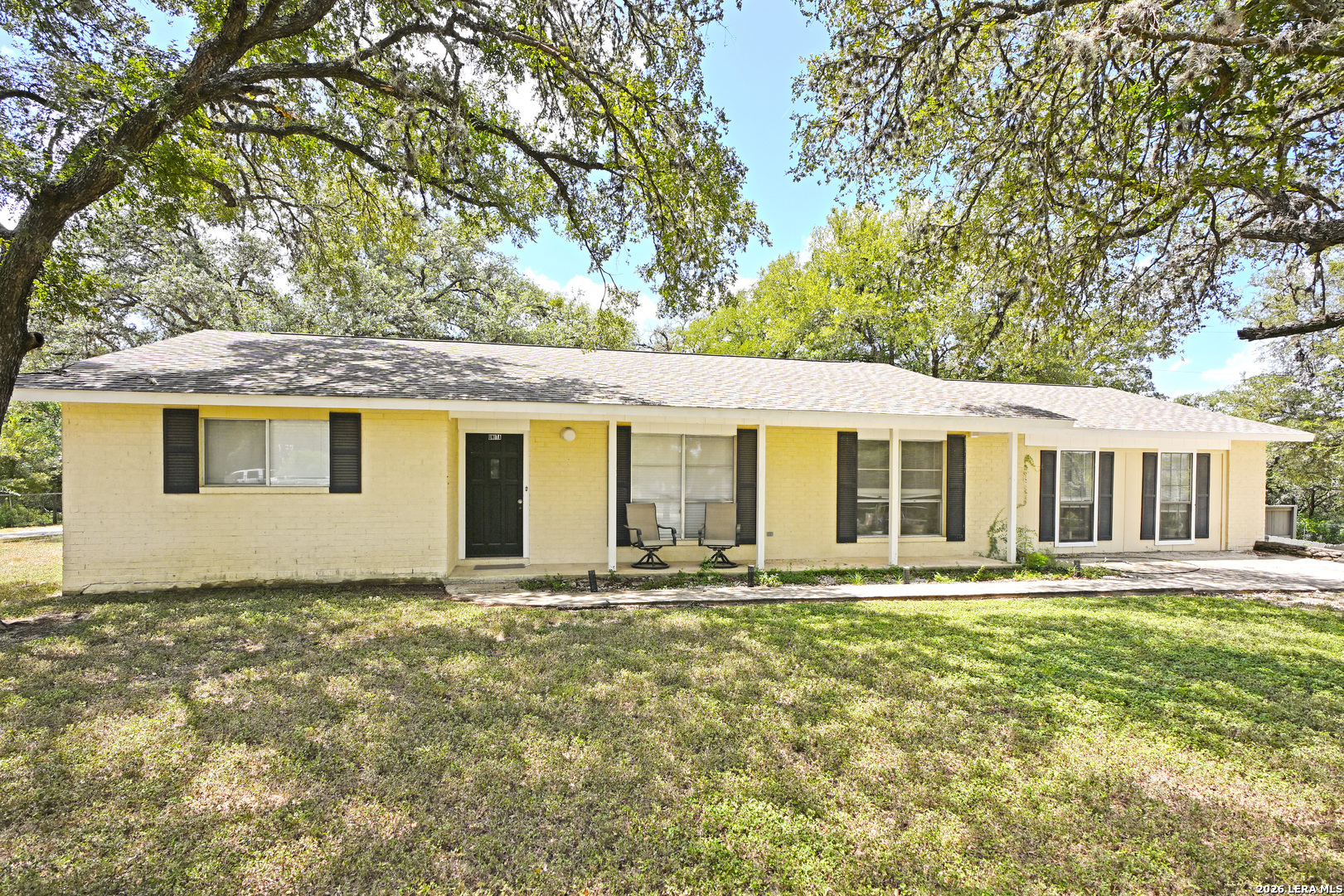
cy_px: 448
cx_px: 672
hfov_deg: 90.0
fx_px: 672
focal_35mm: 18
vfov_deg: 67.4
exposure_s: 1/125
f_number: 5.6
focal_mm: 12
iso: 64
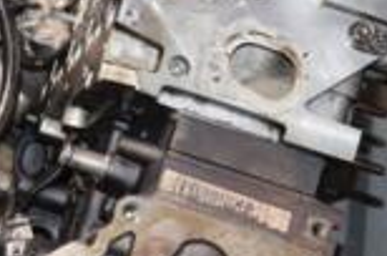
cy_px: 251
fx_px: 2199
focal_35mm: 205
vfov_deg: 6.7
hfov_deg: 10.1
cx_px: 186
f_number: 5
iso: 800
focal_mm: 35
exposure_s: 1/60
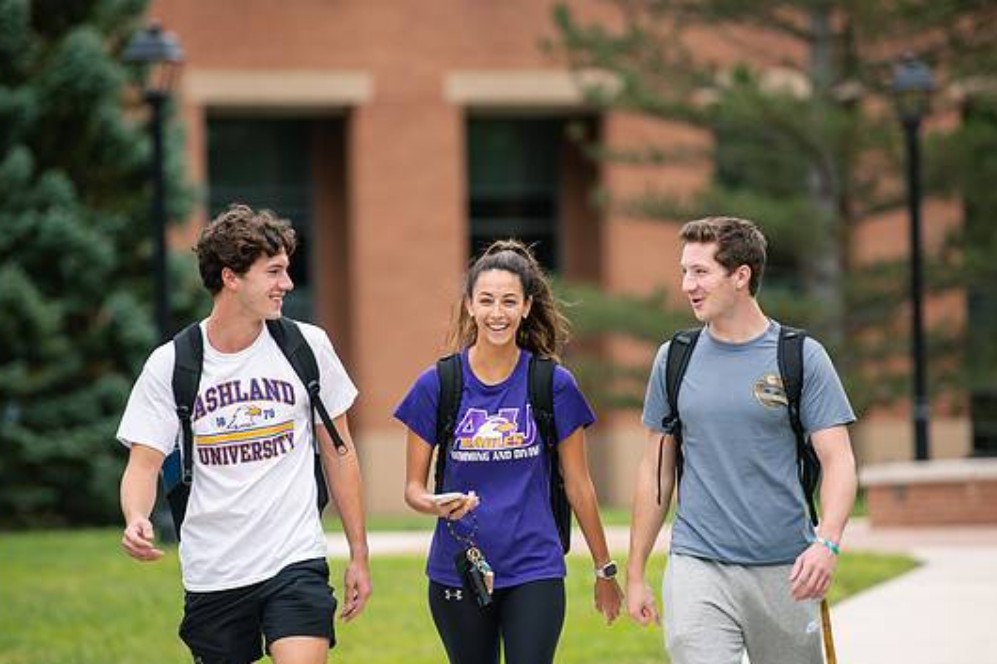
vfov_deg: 6.3
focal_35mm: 219
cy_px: 334
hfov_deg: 9.4
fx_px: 6063
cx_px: 527
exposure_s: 1/800
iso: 250
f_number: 3.2
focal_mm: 200
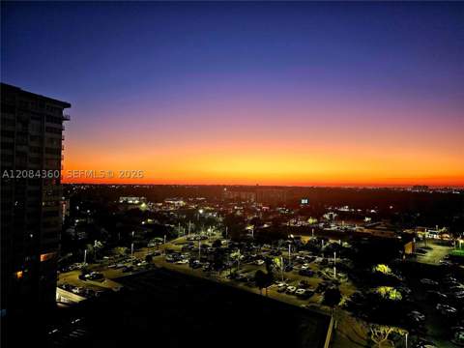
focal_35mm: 23
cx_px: 232
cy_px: 174
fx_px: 308
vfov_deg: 58.9
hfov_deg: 73.9
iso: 500
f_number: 1.7
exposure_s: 1/120
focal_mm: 6.3
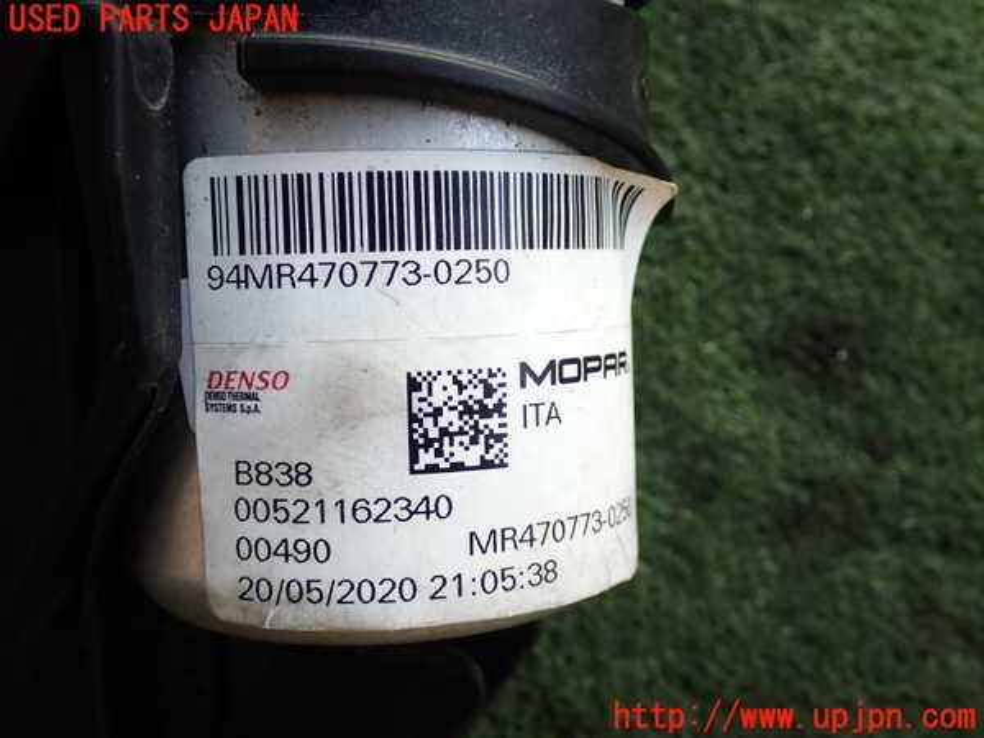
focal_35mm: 44
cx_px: 492
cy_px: 369
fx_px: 1251
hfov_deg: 42.9
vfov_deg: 32.9
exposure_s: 1/160
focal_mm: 7.84
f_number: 2.9
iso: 125
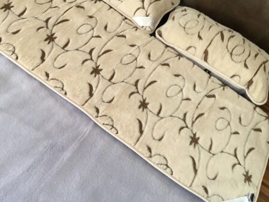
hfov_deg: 47.3
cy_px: 98
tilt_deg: -54.7
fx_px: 303
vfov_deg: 36.8
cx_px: 98
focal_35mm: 39
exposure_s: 1/33
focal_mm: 4.15
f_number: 2.2
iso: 64
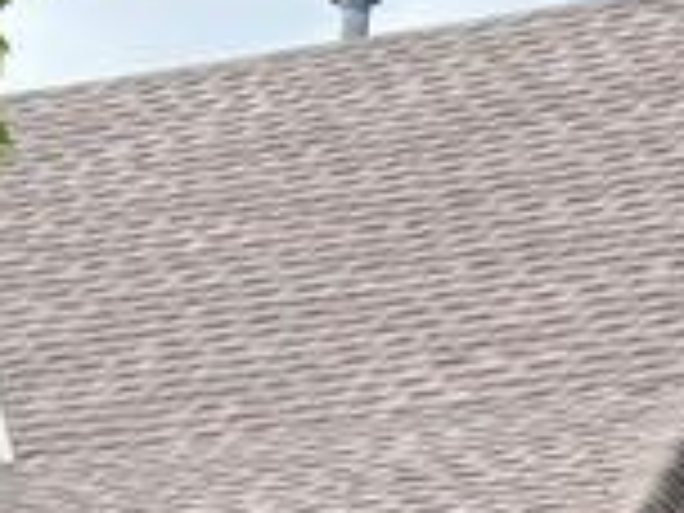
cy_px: 1516
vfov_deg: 4.4
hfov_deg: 6.1
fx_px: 6382
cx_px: -297
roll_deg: +0.5
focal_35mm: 323
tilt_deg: +2.9
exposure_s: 1/2667
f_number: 1.78
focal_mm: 6.76
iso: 100
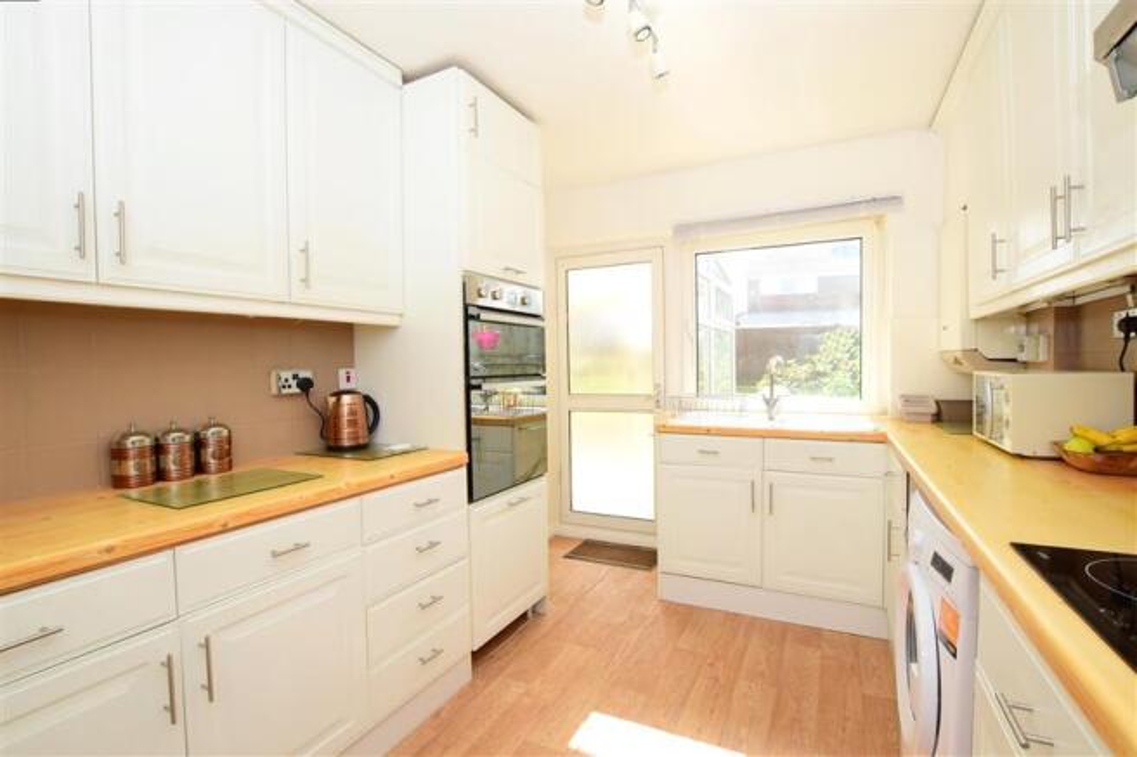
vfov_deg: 77.3
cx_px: 568
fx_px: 474
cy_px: 378
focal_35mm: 15
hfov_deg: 100.4
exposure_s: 1/200
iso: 400
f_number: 9
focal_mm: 10
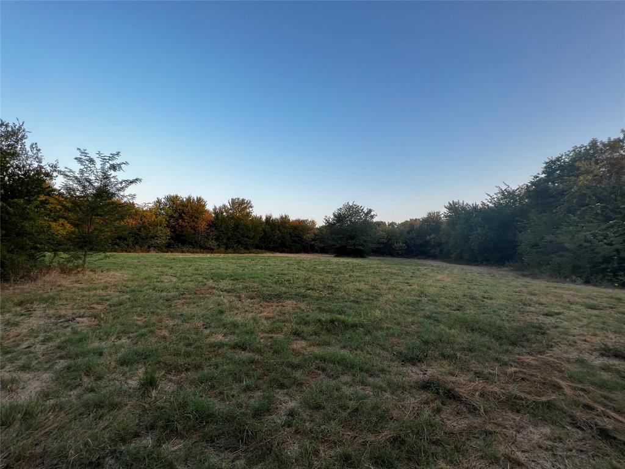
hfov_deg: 106.2
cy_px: 234
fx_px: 235
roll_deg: -1.8
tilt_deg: +2.3
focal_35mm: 13
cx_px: 312
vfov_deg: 89.9
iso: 32
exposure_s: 1/234
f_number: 1.8
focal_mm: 1.57
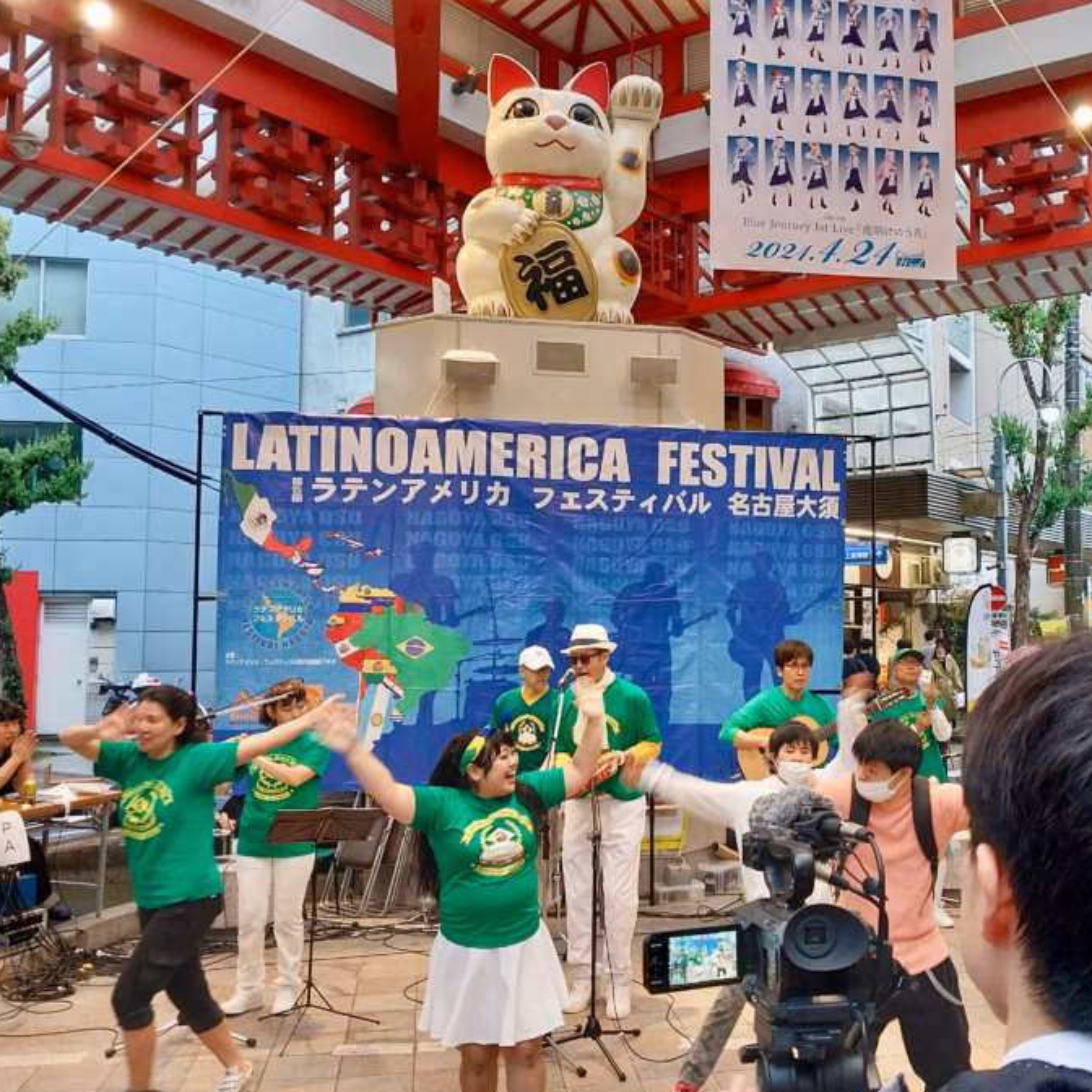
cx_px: 720
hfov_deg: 46.5
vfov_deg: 47.2
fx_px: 1249
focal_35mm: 35
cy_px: 544
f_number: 1.8
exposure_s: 1/60
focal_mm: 4
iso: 125
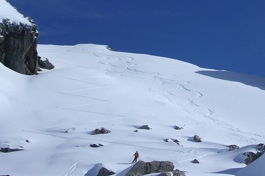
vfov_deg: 13.7
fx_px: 736
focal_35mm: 100
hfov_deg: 20.3
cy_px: 71
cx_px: 183
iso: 100
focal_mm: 10.2
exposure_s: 1/1502
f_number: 3.6
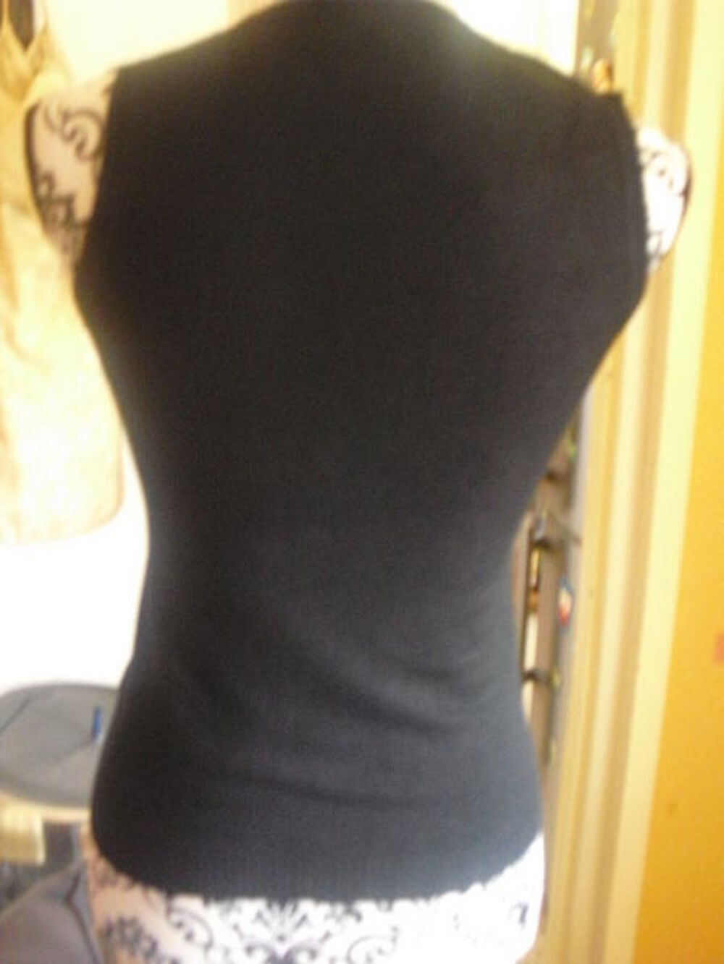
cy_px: 482
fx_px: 1227
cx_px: 362
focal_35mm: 44
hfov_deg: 32.9
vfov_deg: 42.9
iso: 800
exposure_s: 1/8
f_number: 3.4
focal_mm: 7.7
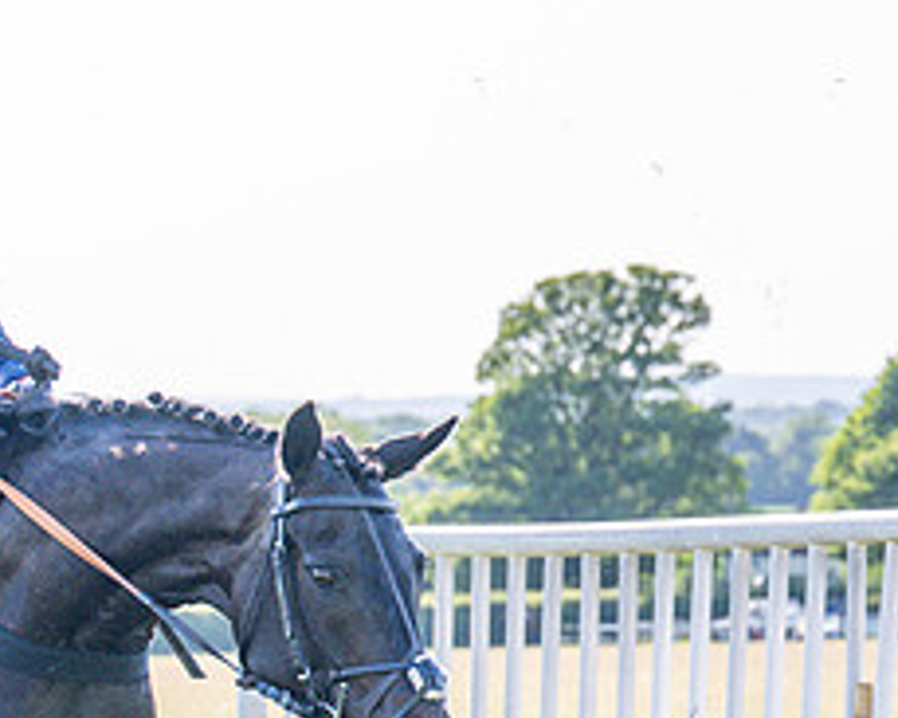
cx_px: -275
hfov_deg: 7.7
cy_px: 603
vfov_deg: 6.2
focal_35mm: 249
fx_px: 6615
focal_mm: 70
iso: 320
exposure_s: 1/1600
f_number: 4
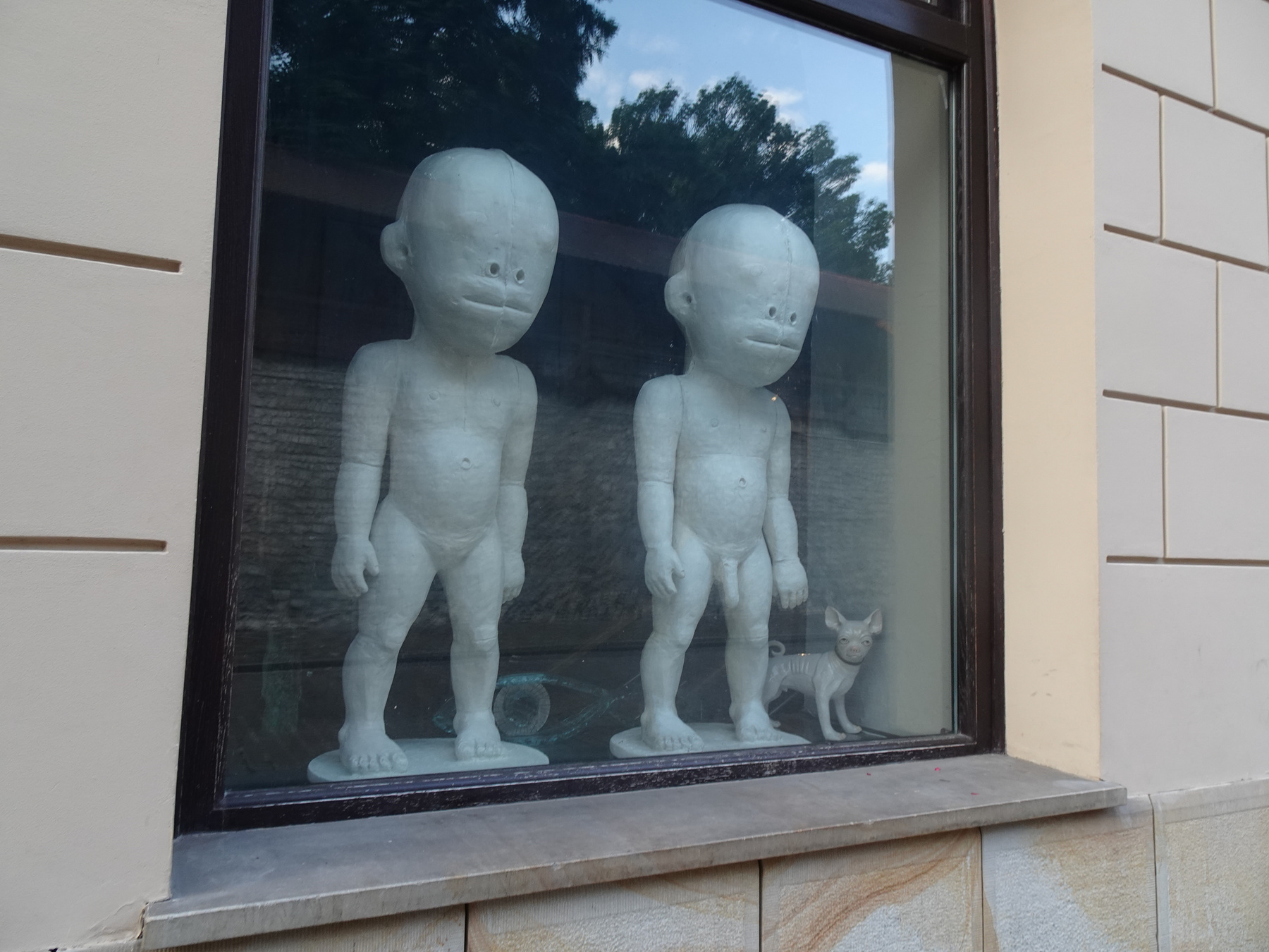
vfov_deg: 56.8
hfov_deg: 71.6
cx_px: 634
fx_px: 880
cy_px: 476
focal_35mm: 24
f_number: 3.5
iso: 80
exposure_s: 1/30
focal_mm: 4.25
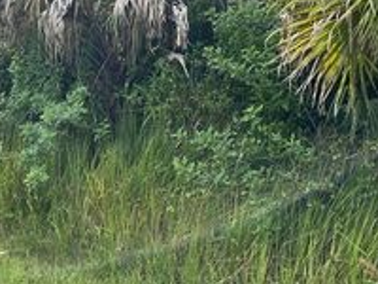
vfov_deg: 21.5
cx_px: 134
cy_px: -24
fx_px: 710
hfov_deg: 29.7
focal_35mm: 65
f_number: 1.8
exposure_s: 1/998
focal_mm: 4.25
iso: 32
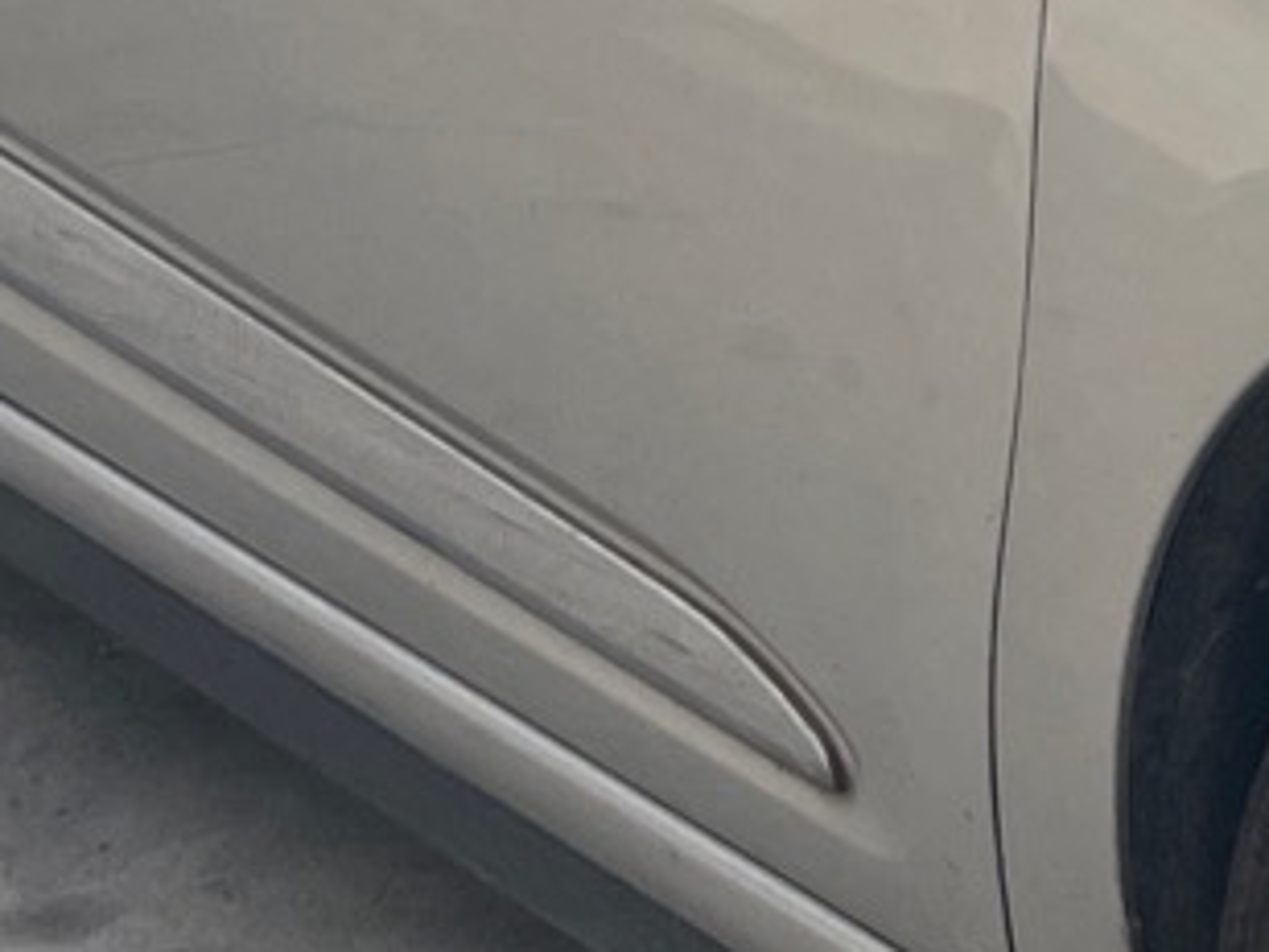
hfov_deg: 11.8
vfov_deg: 9.8
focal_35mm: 152
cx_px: 2447
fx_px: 5572
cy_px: 280
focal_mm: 4.2
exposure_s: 1/2618
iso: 32
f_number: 1.6
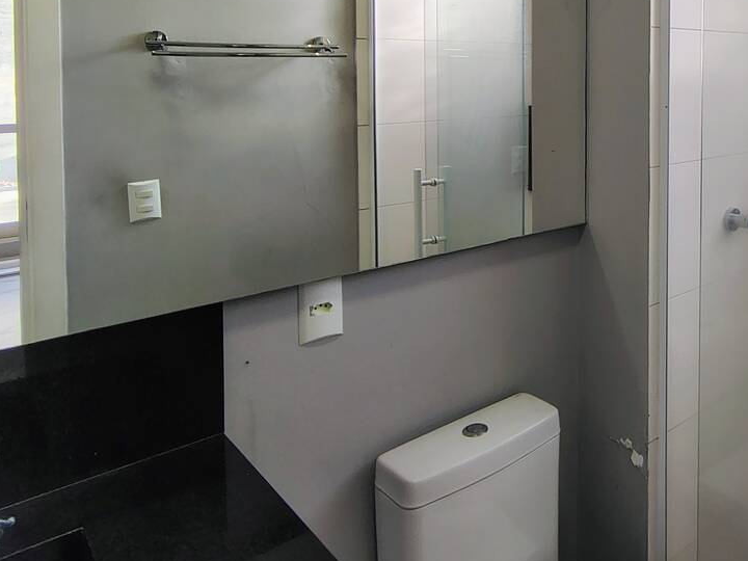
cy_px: 81
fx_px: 691
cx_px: 626
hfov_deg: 52.1
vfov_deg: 41.4
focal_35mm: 32
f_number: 2.2
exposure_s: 1/60
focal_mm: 2.13
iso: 150
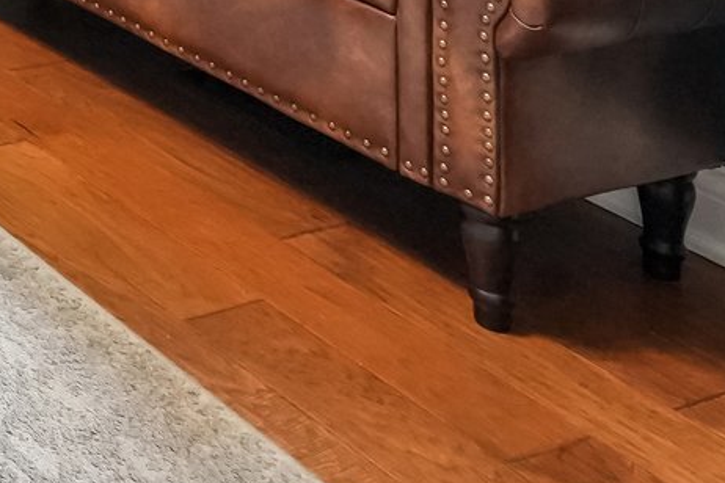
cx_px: -540
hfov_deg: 20.8
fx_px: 1430
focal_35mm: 71
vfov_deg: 14.7
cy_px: -565
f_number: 8
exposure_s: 1/30
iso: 5000
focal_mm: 16
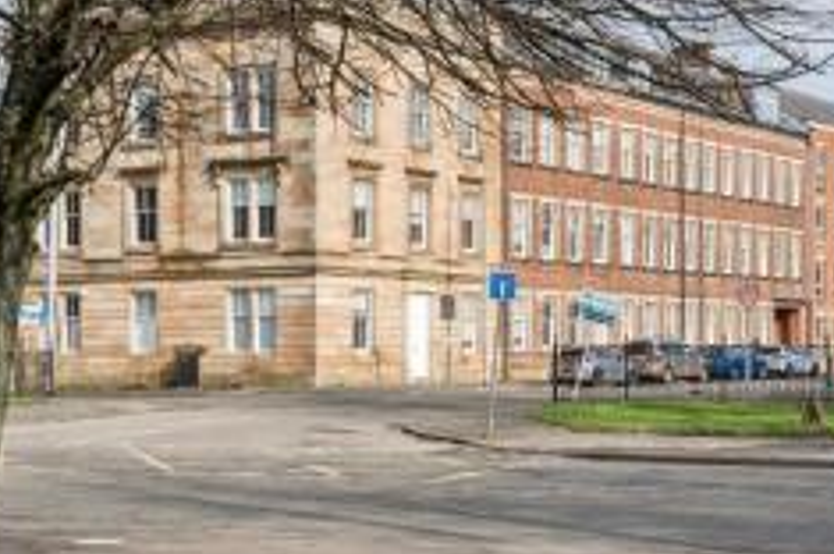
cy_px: 215
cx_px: 366
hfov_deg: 28.5
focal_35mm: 71
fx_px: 1643
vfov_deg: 19.1
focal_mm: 35
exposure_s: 1/2000
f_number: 4
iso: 250
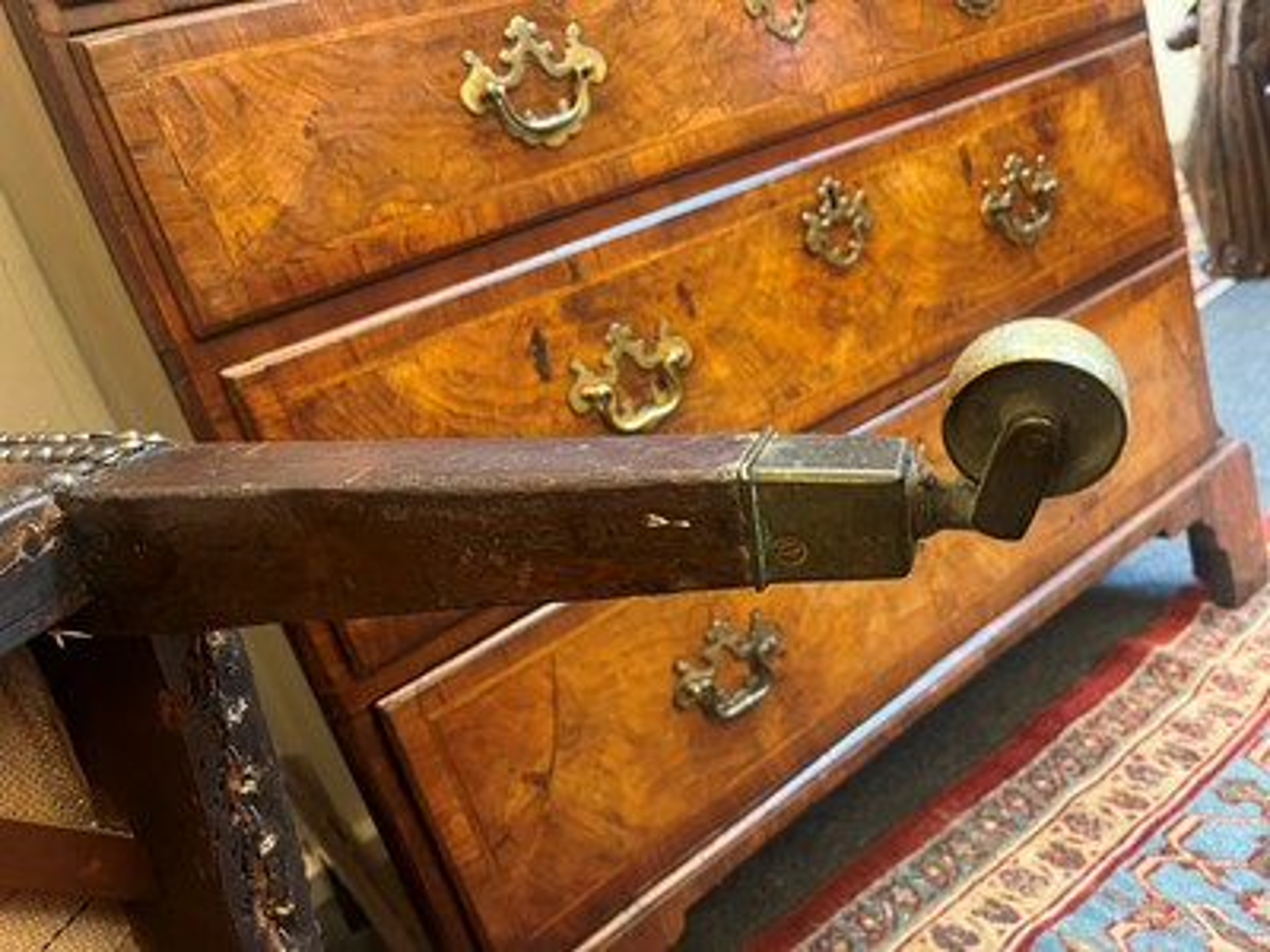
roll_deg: +18.2
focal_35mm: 26
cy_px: 476
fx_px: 954
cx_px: 635
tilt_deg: -15.9
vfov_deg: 53.1
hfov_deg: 67.3
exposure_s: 1/33
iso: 500
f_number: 1.6
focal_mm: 5.1
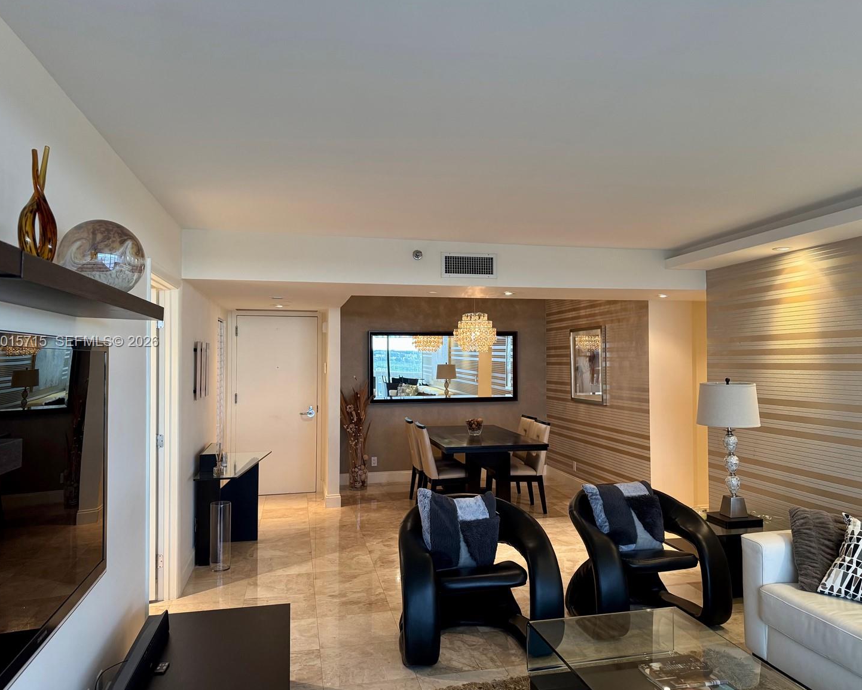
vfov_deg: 54.9
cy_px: 342
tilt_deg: +0.5
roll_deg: -0.1
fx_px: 663
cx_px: 451
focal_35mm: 26
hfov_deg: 66.0
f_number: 1.78
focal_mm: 6.76
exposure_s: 1/60
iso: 250
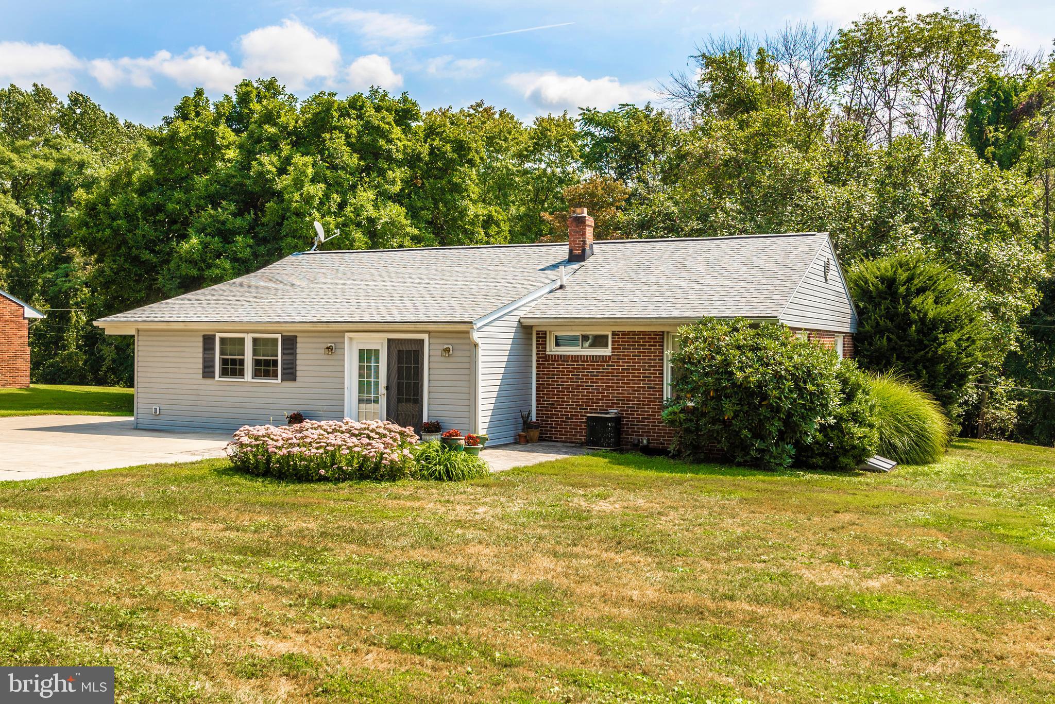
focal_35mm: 24
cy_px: 352
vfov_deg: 53.2
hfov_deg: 73.7
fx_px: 704
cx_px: 528
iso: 200
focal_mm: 24
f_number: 8
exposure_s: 1/500
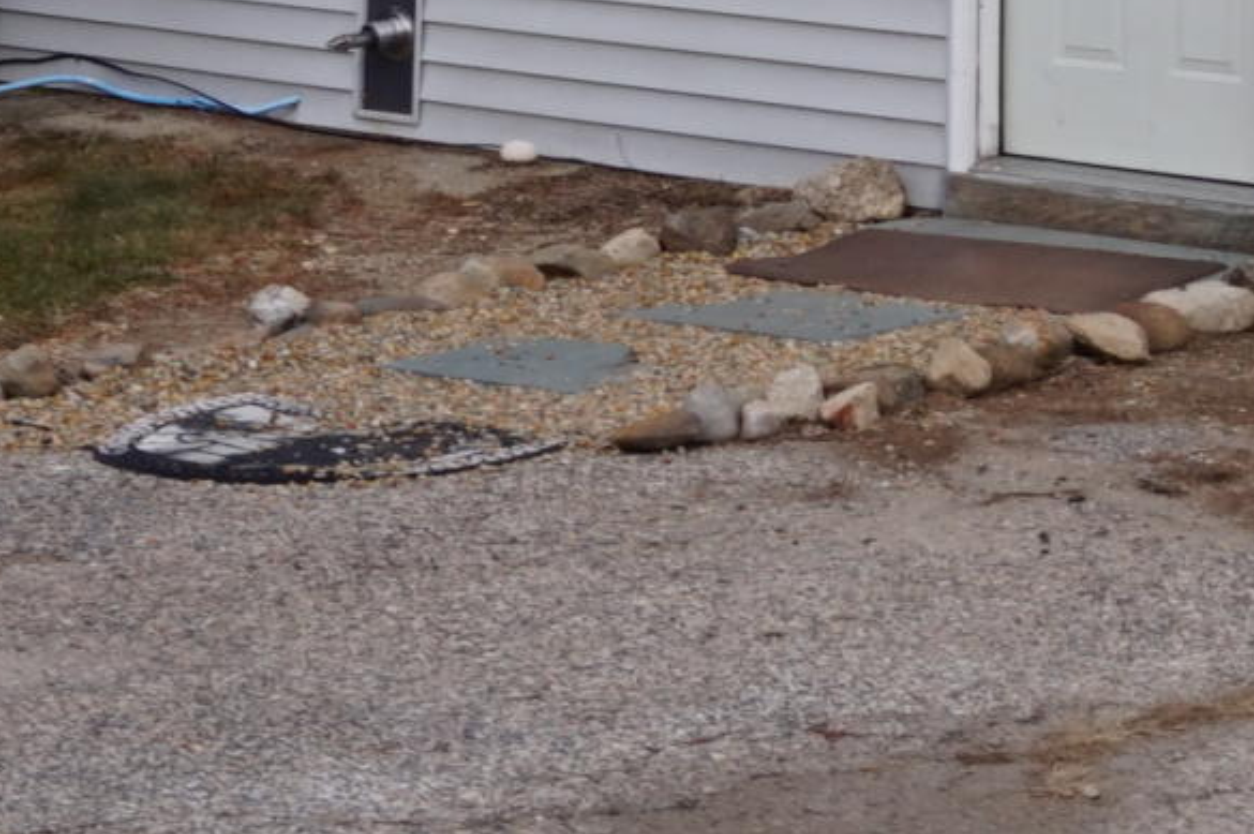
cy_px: -777
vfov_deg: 10.3
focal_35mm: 123
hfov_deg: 16.0
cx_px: 1486
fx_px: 4281
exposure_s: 1/80
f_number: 11
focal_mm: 16
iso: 100
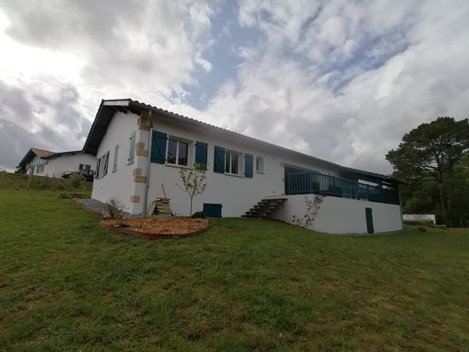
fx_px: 230
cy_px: 176
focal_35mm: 17
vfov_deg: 74.7
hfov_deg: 91.0
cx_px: 234
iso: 50
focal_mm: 2.7
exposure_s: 1/1458
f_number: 2.4
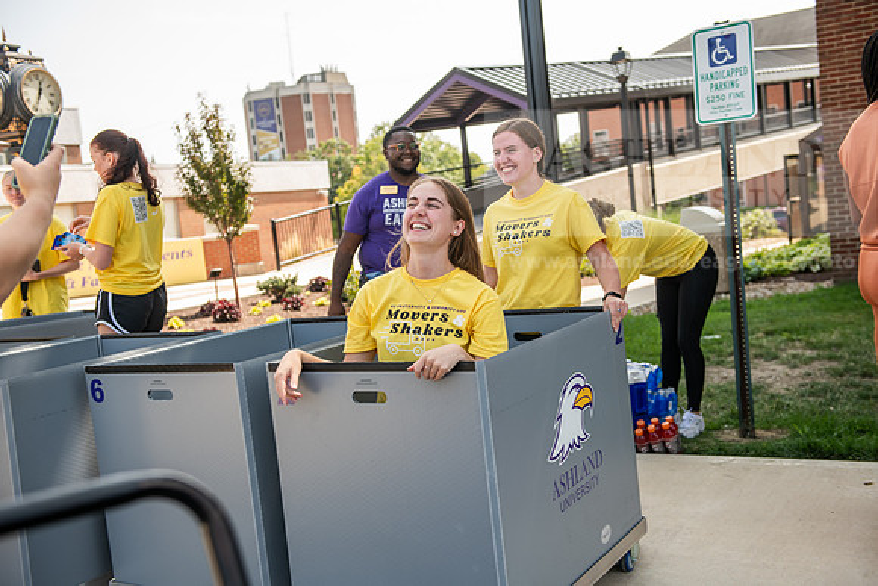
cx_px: 439
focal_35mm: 44
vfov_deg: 30.5
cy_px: 293
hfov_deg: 44.5
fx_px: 1073
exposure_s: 1/400
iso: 160
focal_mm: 44
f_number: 3.5
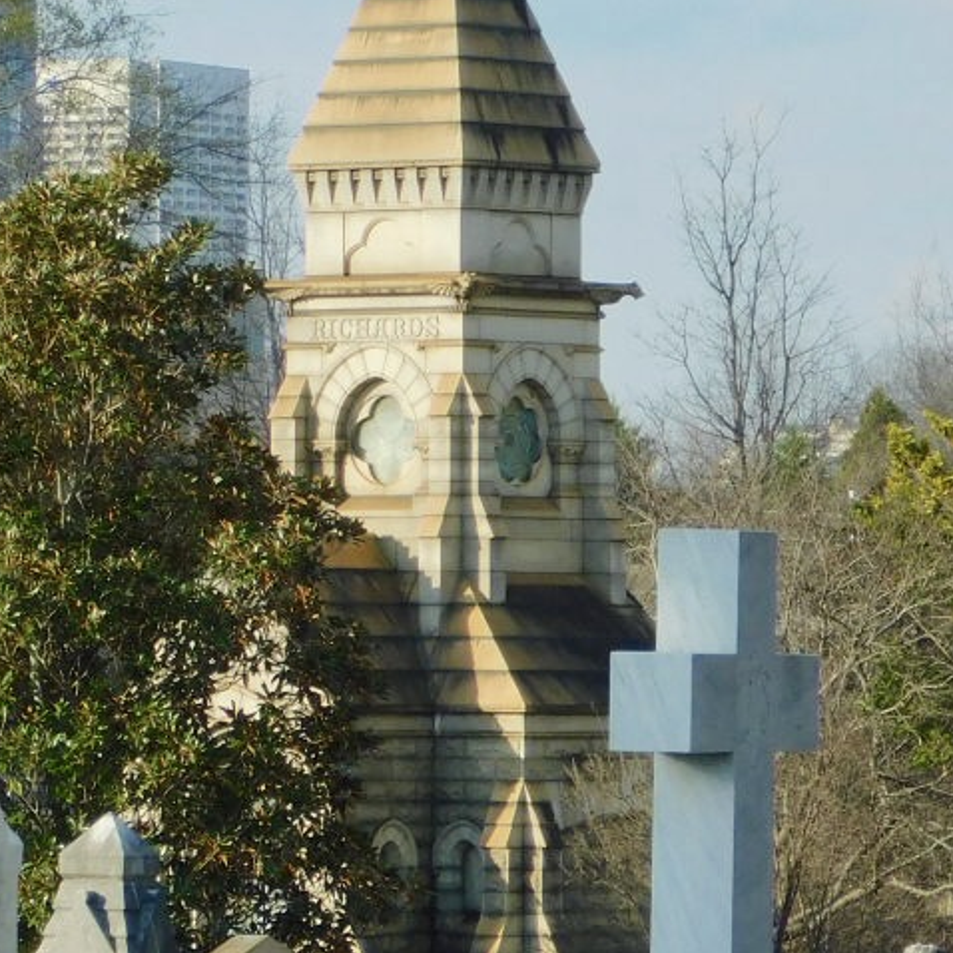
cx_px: 255
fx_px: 9531
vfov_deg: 5.7
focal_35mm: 306
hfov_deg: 5.7
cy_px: 471
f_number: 4.8
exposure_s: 1/320
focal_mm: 20.3
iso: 125
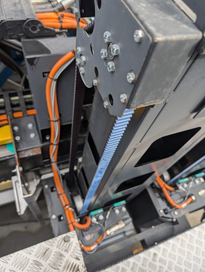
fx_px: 189
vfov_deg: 71.5
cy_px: 136
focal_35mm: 24
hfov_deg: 56.9
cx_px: 102
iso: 19
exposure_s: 1/281
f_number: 1.68
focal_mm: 6.9
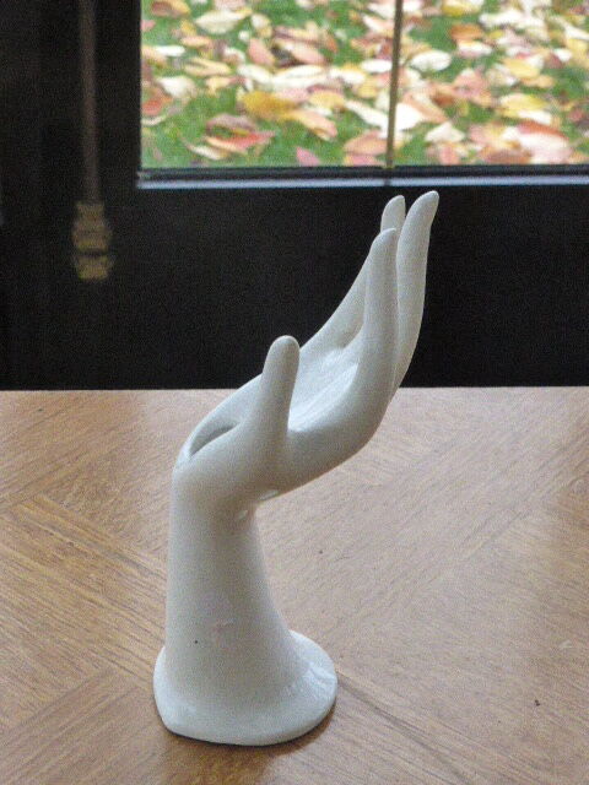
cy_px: 392
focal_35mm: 74
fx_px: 1679
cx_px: 294
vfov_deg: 26.3
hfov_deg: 19.9
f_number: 5
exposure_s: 1/200
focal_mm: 12.5
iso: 2500
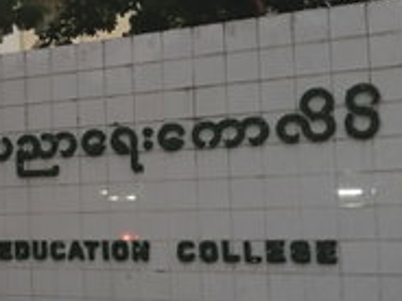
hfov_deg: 28.2
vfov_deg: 23.3
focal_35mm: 63
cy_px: 179
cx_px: -28
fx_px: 732
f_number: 2.2
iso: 160
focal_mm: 4.15
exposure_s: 1/4
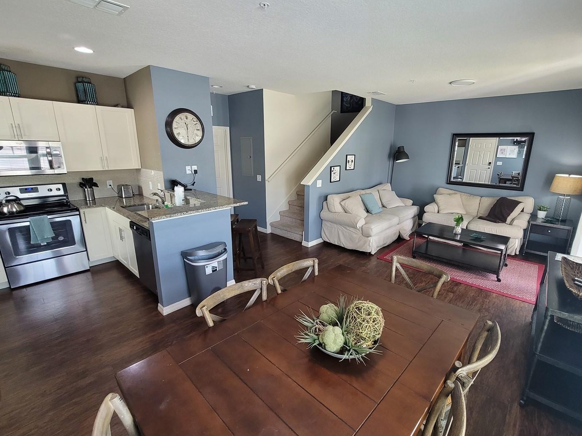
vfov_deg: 81.7
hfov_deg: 98.0
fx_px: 252
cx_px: 313
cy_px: 217
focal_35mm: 15
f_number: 2.2
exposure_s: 1/60
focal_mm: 2.2
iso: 320
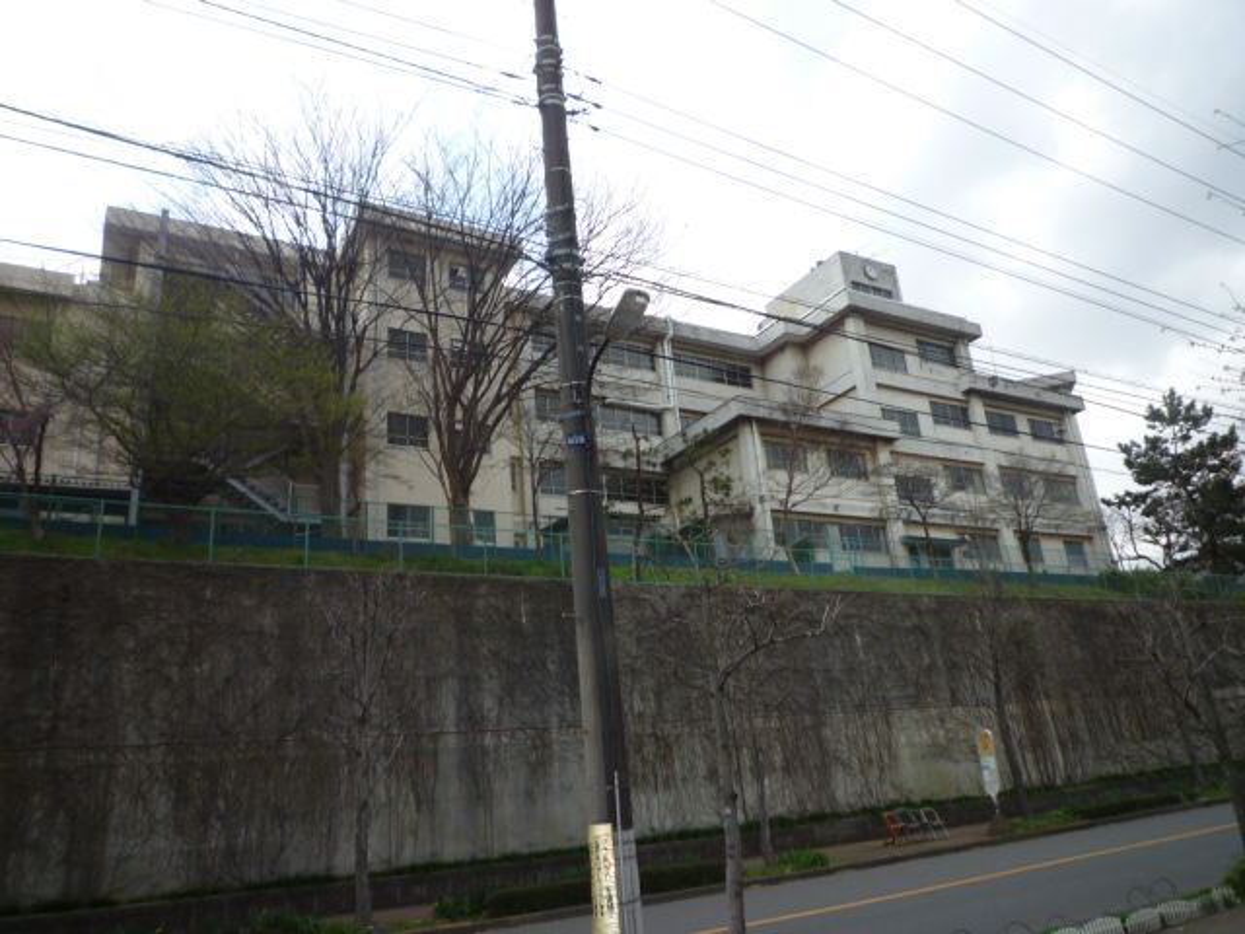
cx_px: 622
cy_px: 467
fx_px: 899
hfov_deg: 69.4
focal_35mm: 25
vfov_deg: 54.9
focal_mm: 4.4
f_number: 3.5
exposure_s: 1/500
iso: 100
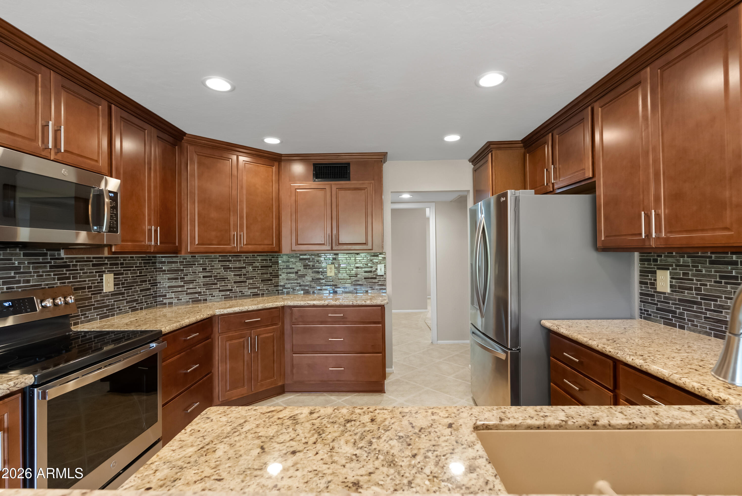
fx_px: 330
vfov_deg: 73.8
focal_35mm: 16
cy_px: 248
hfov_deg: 96.7
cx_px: 371
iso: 1600
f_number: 5.6
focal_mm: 16
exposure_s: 1/25
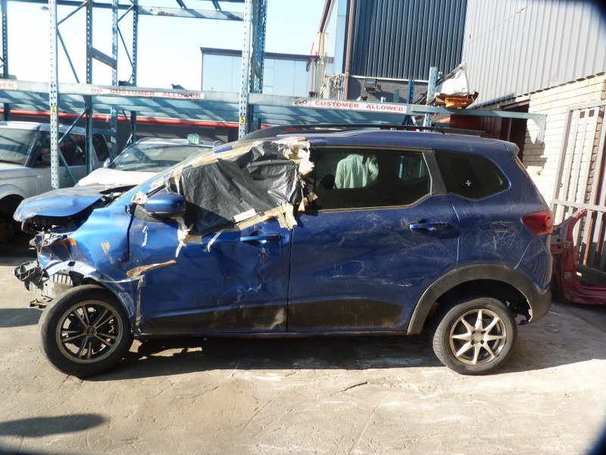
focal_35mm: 25
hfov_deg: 69.4
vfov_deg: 54.9
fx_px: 438
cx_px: 303
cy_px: 228
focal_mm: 4.5
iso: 80
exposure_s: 1/125
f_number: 4
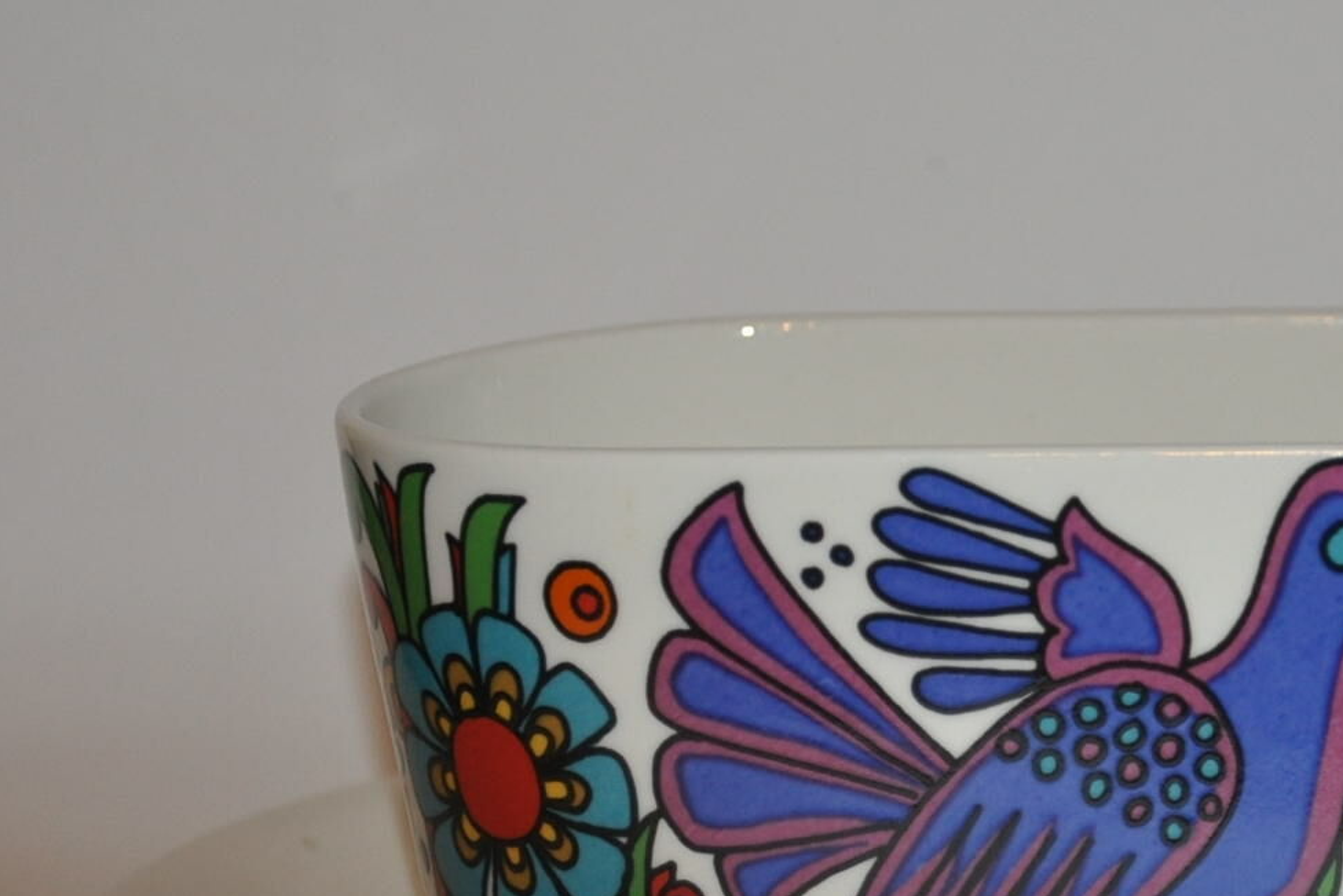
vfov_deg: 11.6
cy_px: 760
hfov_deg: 17.1
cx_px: 1163
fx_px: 4402
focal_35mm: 118
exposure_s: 1/60
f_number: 4.5
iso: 800
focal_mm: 40
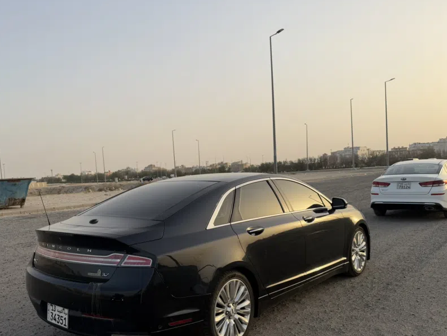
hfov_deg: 57.7
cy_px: 214
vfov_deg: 45.0
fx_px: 400
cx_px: 172
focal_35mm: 31
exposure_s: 1/1437
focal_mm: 6.76
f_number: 1.78
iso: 80
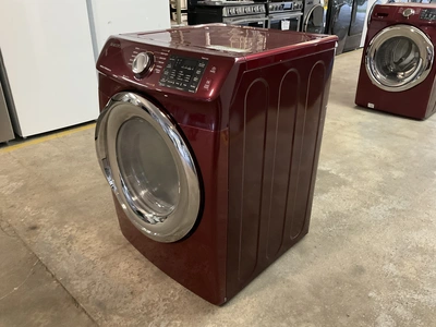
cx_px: 218
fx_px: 365
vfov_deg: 48.2
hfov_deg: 61.7
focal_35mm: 29
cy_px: 164
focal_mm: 3
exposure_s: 1/30
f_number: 1.8
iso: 320
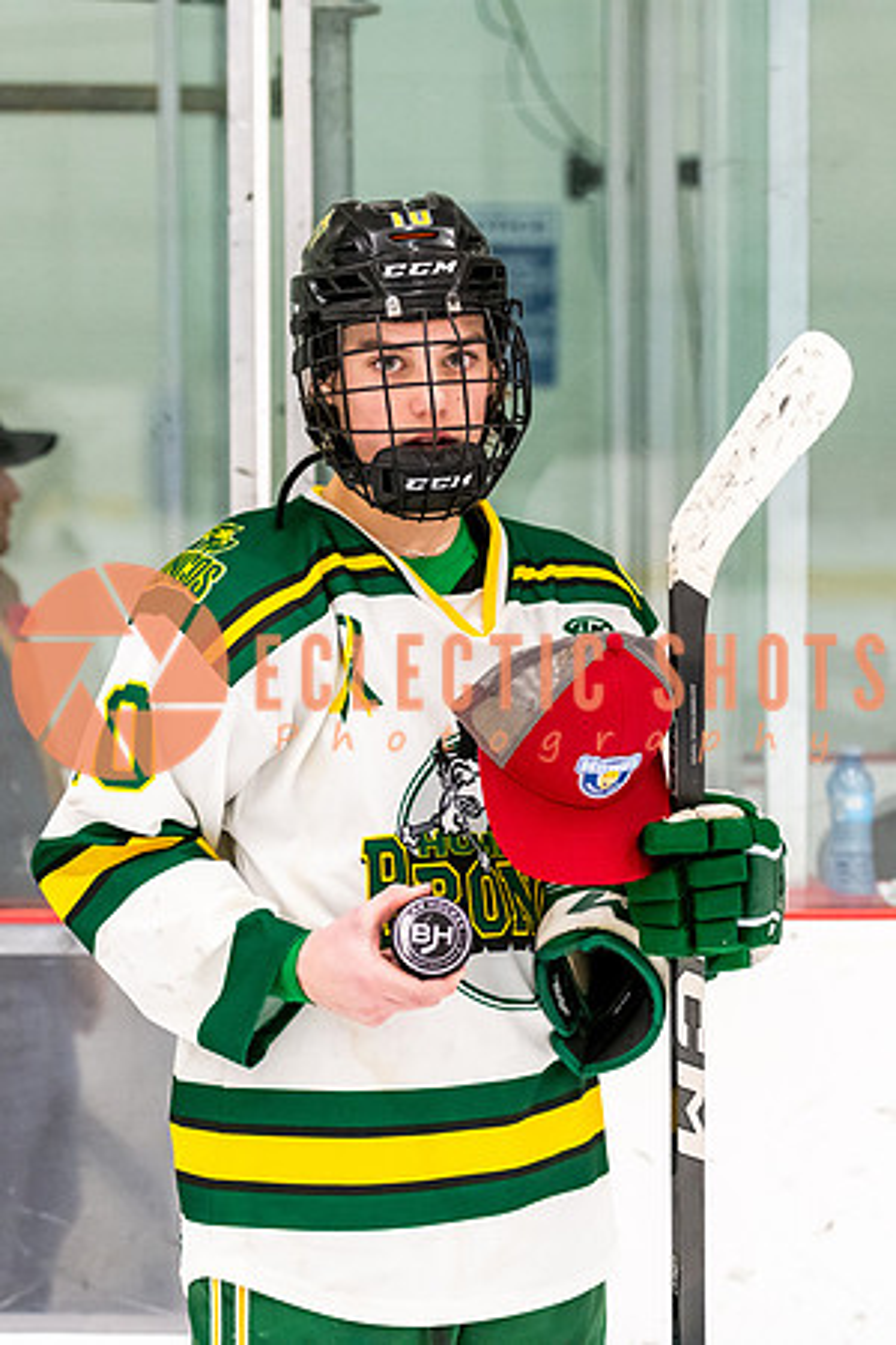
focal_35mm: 105
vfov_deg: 19.5
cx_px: 448
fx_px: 3920
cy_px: 672
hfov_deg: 13.0
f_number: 2.8
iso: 3200
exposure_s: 1/800
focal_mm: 70
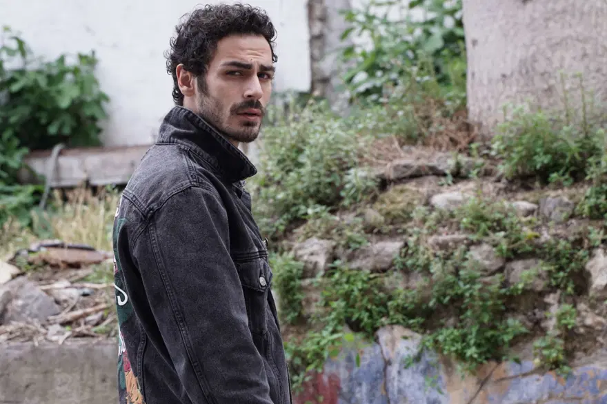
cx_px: 304
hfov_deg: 18.3
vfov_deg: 12.2
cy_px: 202
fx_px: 1888
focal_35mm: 112
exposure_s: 1/100
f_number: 5.6
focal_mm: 75
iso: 100
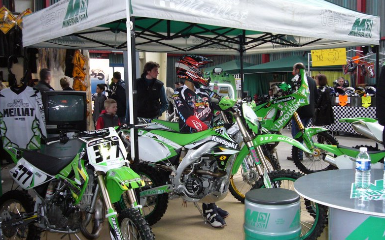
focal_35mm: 38
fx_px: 399
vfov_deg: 33.5
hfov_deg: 51.5
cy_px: 139
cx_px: 192
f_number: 3
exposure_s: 1/30
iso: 200
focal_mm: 5.7
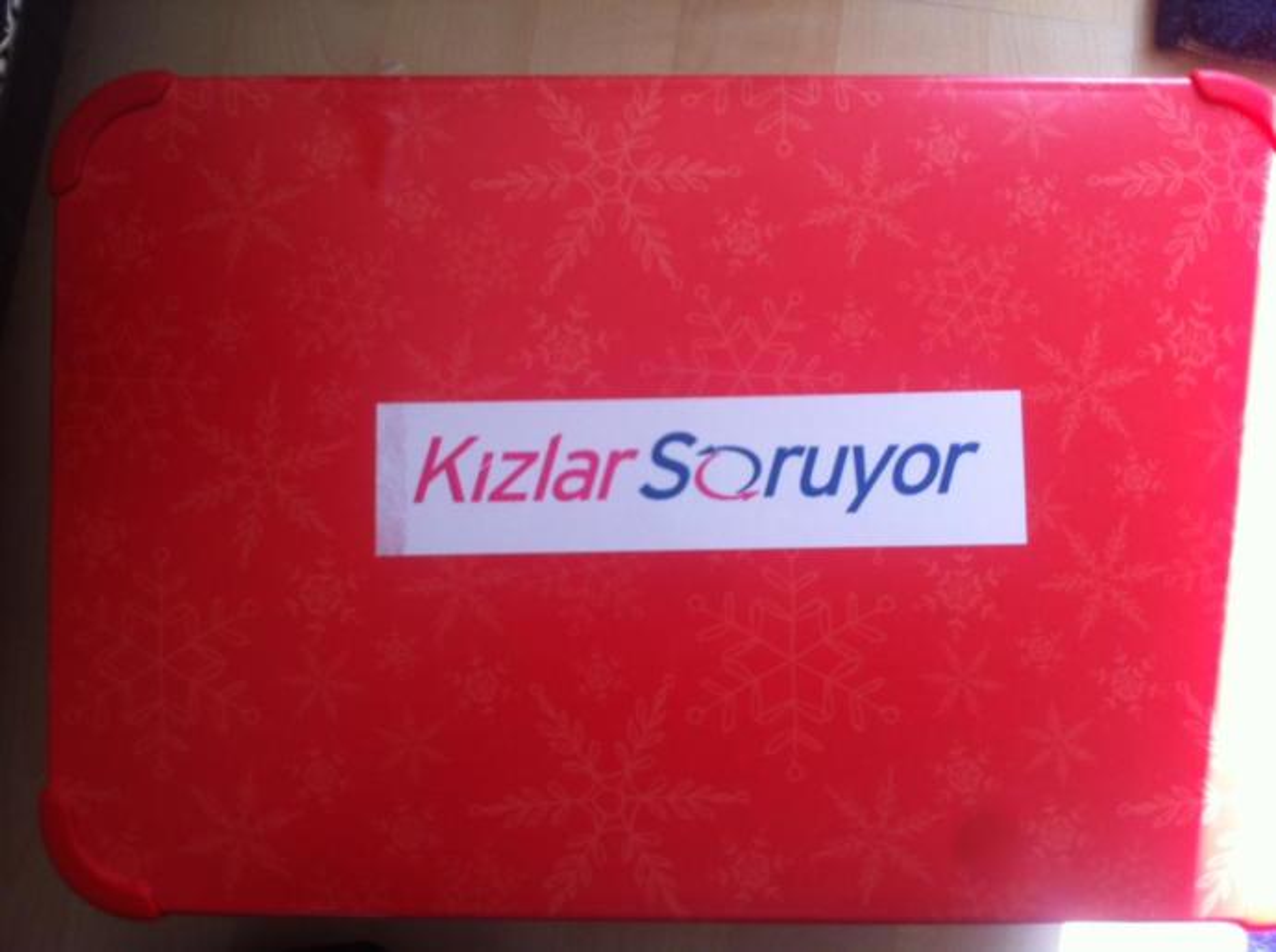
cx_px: 638
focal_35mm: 35
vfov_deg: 40.6
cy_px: 476
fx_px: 1288
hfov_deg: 52.7
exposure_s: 1/15
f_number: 2.8
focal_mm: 3.85
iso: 100
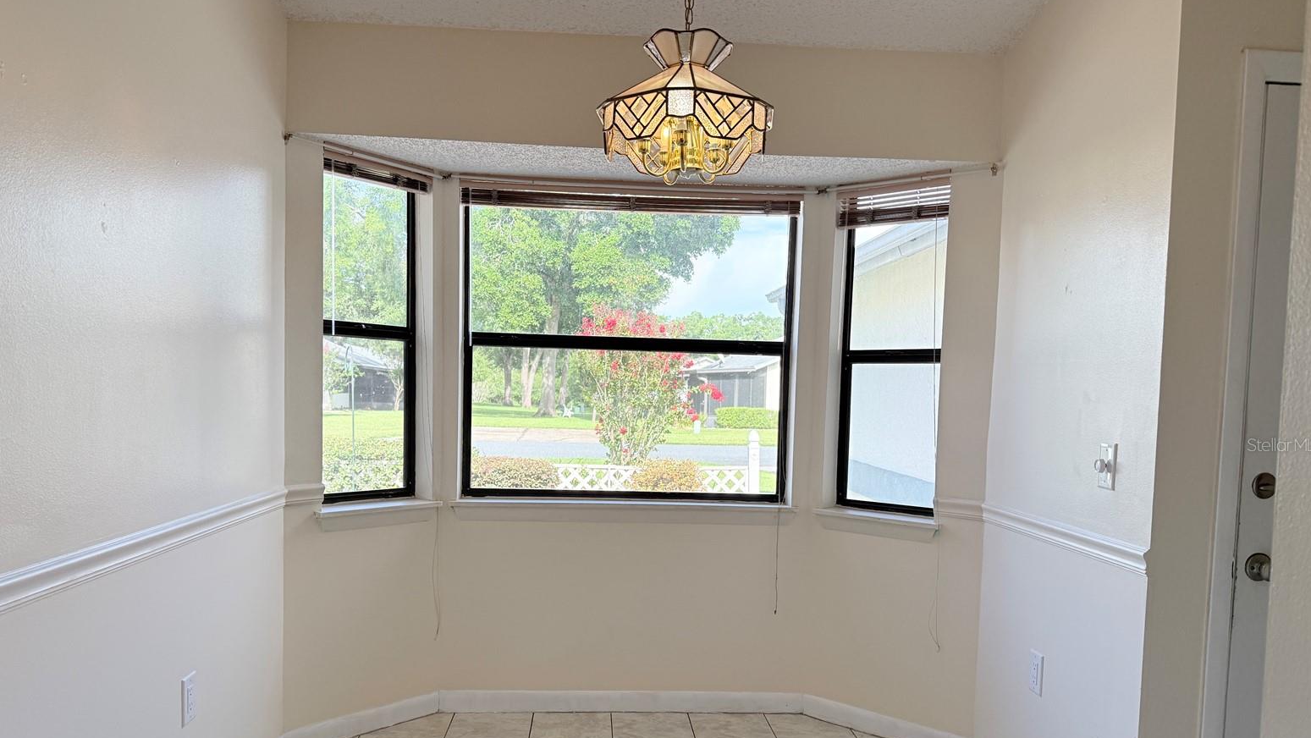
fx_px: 939
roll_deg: -1.0
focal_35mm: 27
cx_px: 650
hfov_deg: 69.8
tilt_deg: -4.5
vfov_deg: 42.7
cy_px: 444
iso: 100
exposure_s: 1/575
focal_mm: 6.76
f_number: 1.78
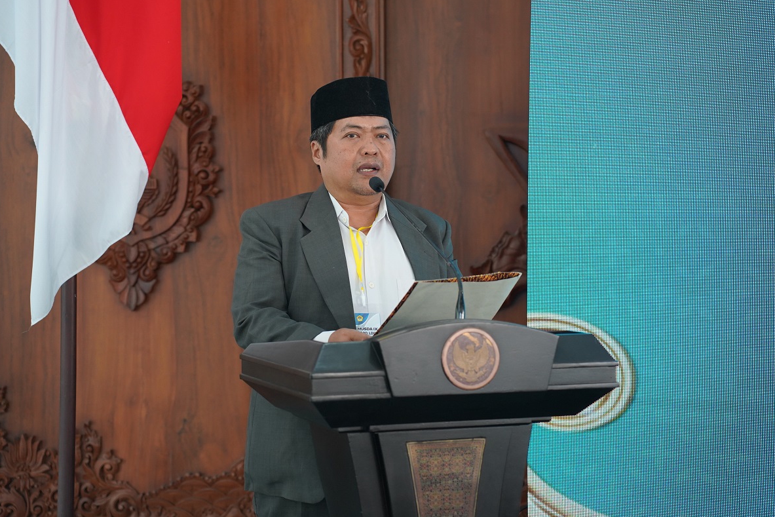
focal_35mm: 76
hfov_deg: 26.6
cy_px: 258
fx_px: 1636
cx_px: 385
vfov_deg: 18.0
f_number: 4
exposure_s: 1/160
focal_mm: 75
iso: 2000
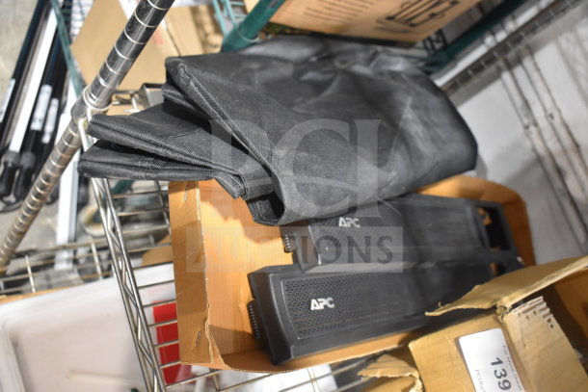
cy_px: 196
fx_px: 613
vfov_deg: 35.5
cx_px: 294
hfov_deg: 51.3
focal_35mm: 38
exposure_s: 1/40
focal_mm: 25
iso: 2000
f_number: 4
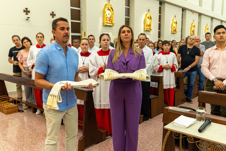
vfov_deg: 43.6
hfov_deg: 61.9
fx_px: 188
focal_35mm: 30
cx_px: 113
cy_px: 76
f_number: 3.2
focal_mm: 20
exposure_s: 1/200
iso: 2000
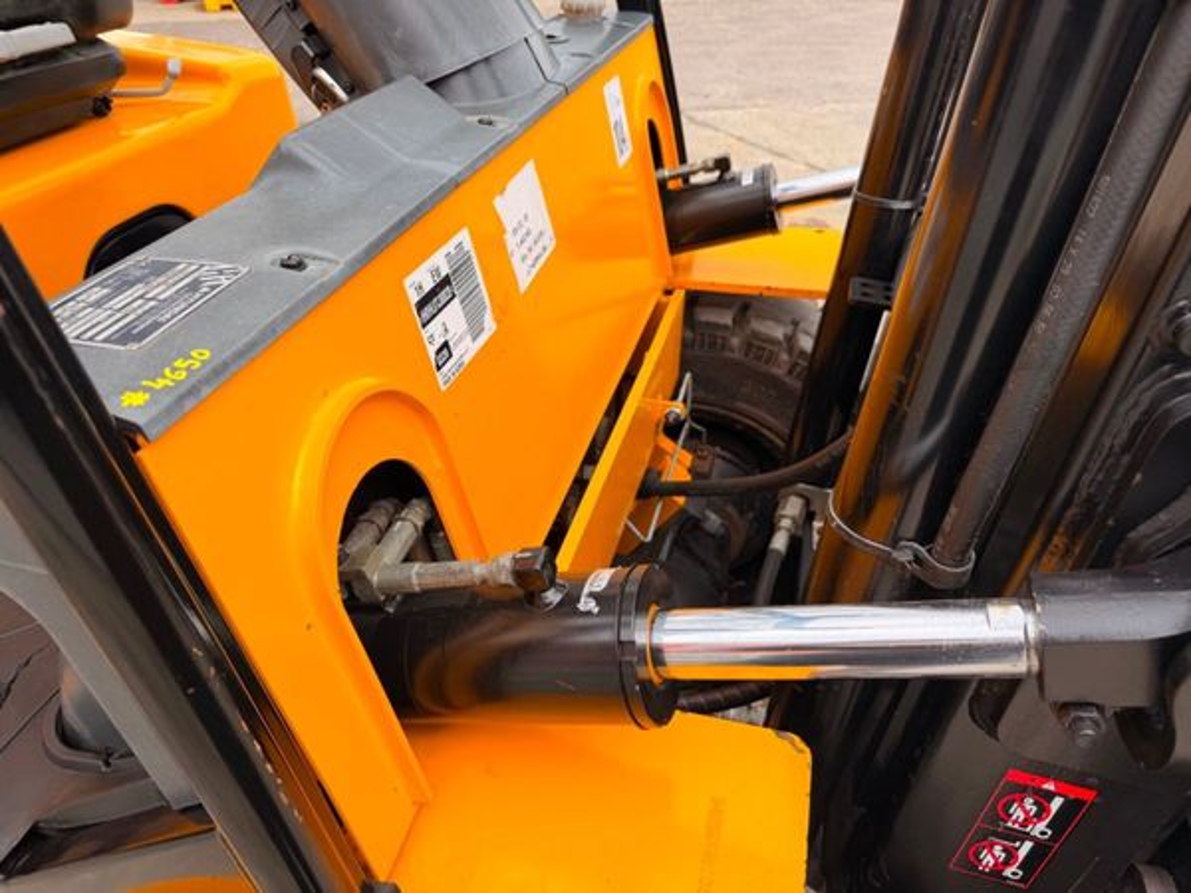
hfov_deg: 71.6
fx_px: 826
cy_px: 446
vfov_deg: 56.8
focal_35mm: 24
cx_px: 596
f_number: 1.78
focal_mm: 6.76
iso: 80
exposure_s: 1/1337
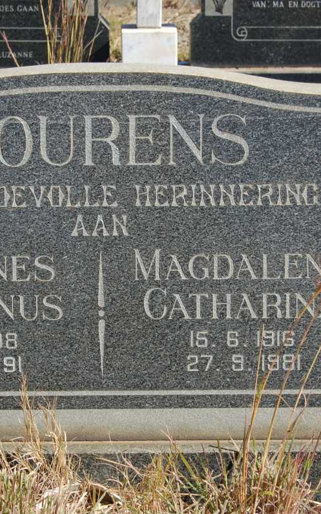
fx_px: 1452
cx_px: 134
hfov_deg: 12.6
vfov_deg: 20.1
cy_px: 257
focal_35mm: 104
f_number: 6.3
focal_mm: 45
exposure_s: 1/320
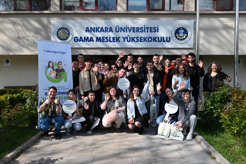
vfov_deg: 41.7
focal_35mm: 32
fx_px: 215
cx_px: 123
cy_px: 82
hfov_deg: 59.5
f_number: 6.3
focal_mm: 21
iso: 100
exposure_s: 1/320
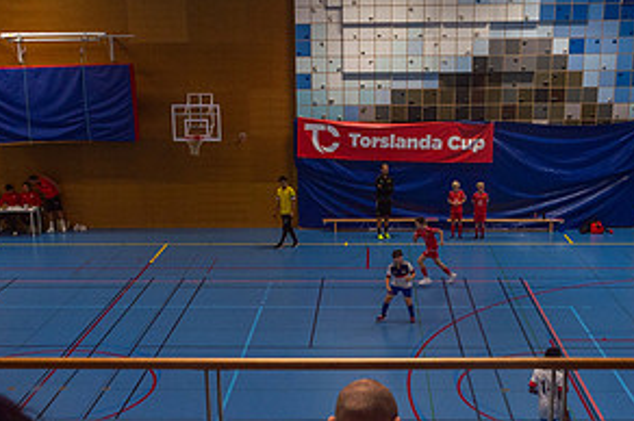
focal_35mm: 58
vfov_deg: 23.1
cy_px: 326
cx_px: 324
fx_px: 1020
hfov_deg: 34.5
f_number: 6.3
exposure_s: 1/200
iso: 720
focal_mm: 27
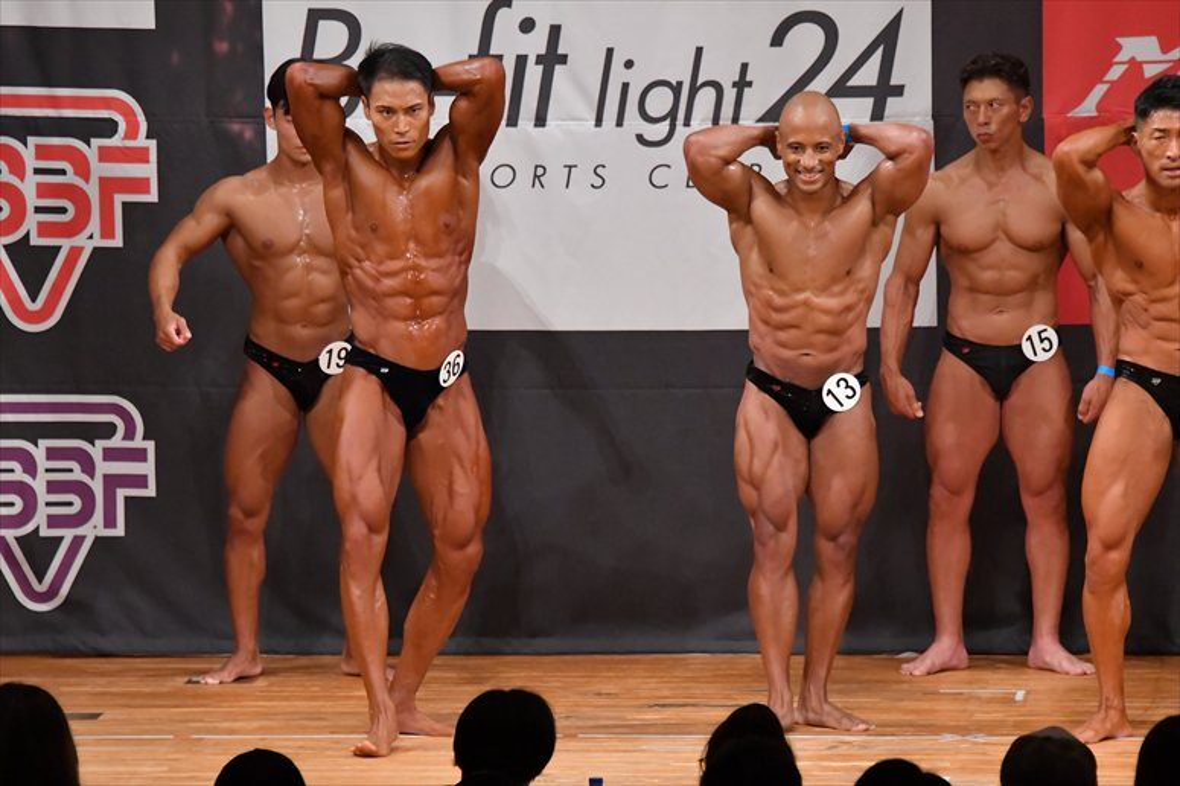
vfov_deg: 4.8
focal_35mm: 285
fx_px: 9337
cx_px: 590
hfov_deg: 7.2
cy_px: 393
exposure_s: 1/400
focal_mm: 190
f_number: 5.6
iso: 8000
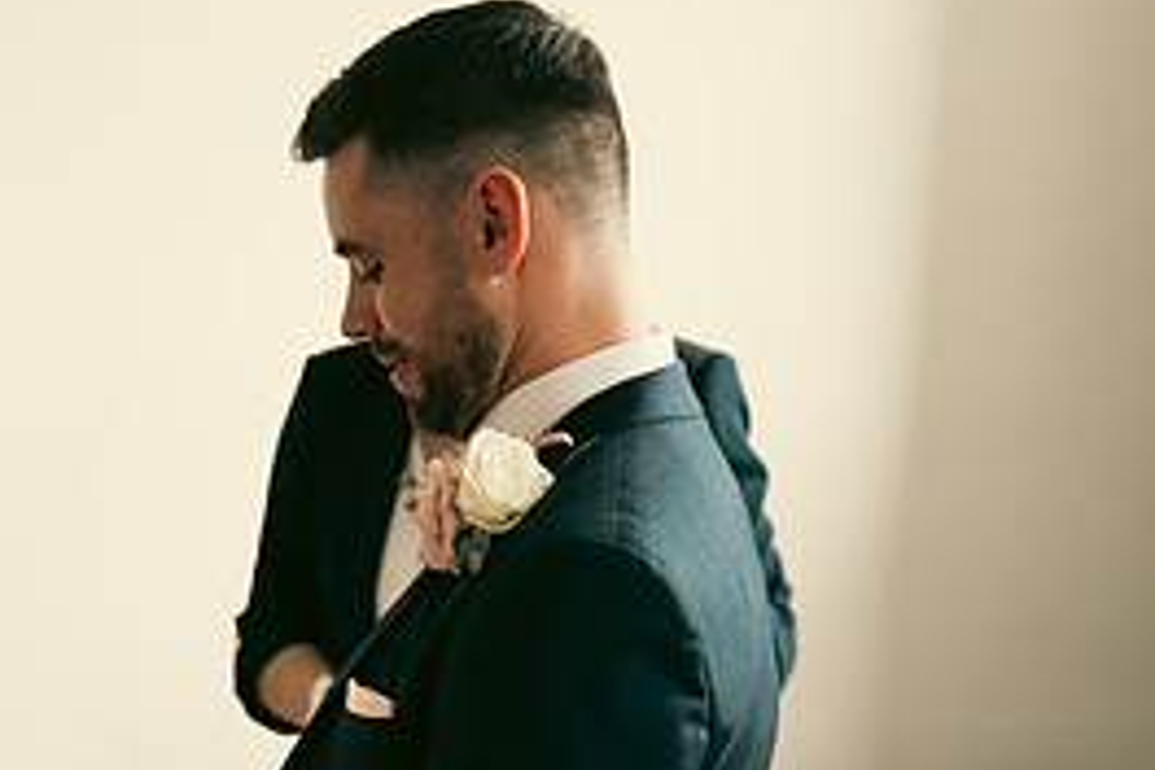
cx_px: 44
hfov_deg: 24.7
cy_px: 645
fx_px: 2534
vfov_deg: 17.1
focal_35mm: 79
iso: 800
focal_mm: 36
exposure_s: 1/160
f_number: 3.5
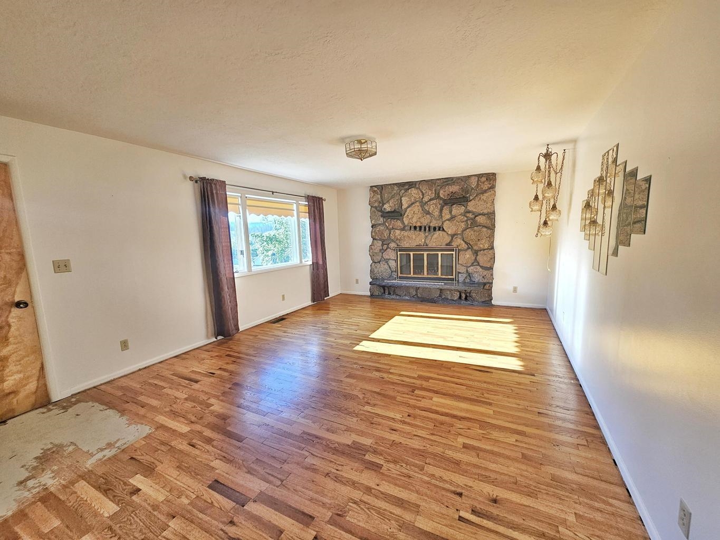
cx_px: 360
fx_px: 270
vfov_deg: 89.9
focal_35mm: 13
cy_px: 270
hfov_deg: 106.2
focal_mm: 2.2
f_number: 2.2
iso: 50
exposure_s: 1/123
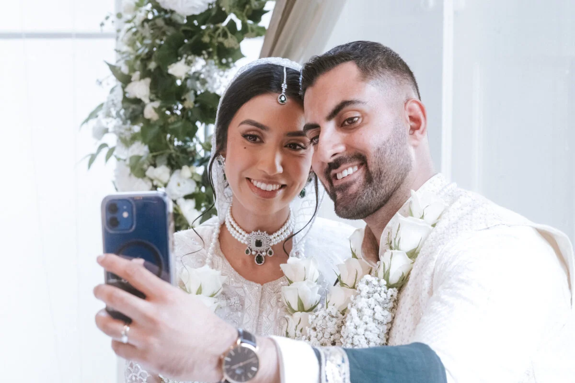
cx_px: 280
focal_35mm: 87
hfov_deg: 23.4
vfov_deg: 15.8
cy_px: 189
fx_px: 1386
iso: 2000
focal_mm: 56
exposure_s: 1/125
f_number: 5
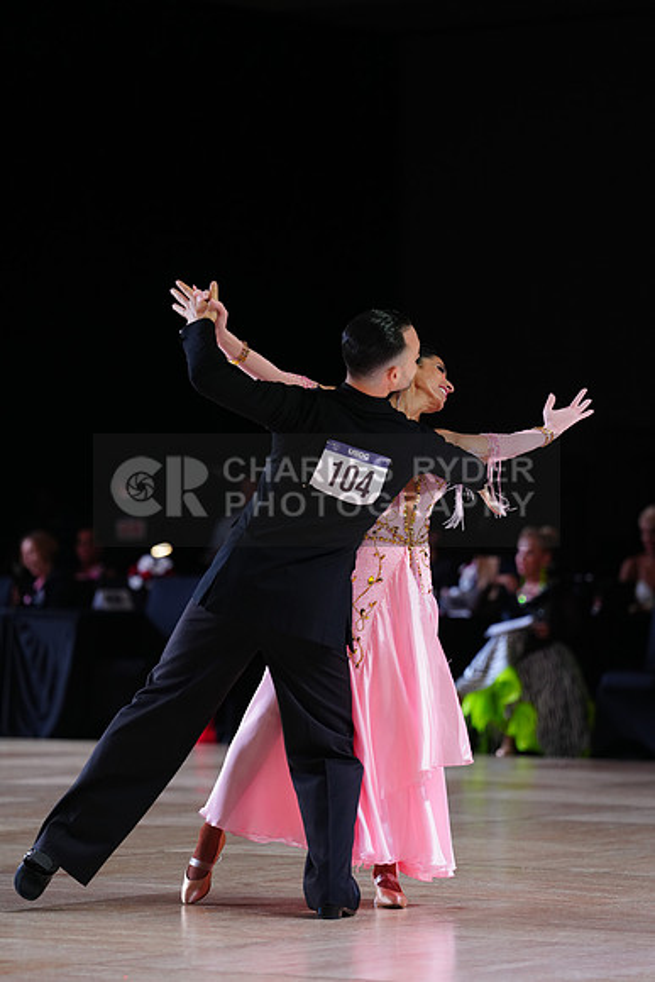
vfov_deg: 12.9
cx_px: 328
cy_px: 491
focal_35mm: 159
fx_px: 4336
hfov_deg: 8.6
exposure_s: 1/500
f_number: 2.8
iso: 800
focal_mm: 159
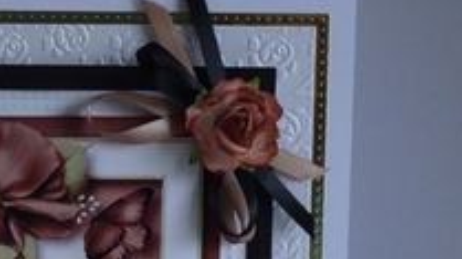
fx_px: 2300
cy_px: 282
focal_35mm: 188
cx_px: -20
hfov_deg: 11.3
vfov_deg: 6.4
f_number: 5
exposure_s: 1/250
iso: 1250
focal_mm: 13.69
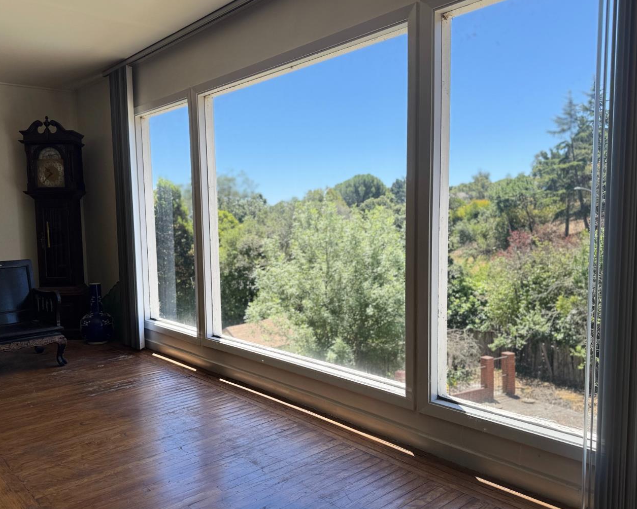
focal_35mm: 28
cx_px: 280
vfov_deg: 51.5
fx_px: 528
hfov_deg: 62.0
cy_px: 265
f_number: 1.78
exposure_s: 1/802
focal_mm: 6.76
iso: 80
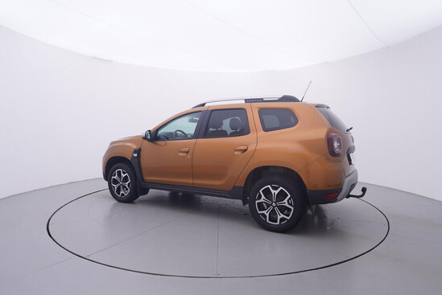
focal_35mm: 22
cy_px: 148
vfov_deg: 56.2
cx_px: 221
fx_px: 276
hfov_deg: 77.3
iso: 200
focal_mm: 15
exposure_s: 1/80
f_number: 5
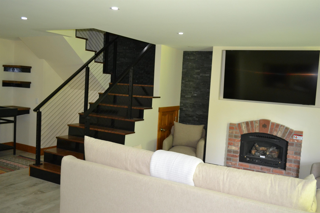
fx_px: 320
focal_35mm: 36
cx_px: 160
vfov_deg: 36.9
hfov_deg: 53.1
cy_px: 106
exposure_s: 1/60
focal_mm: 24
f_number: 4
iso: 1600
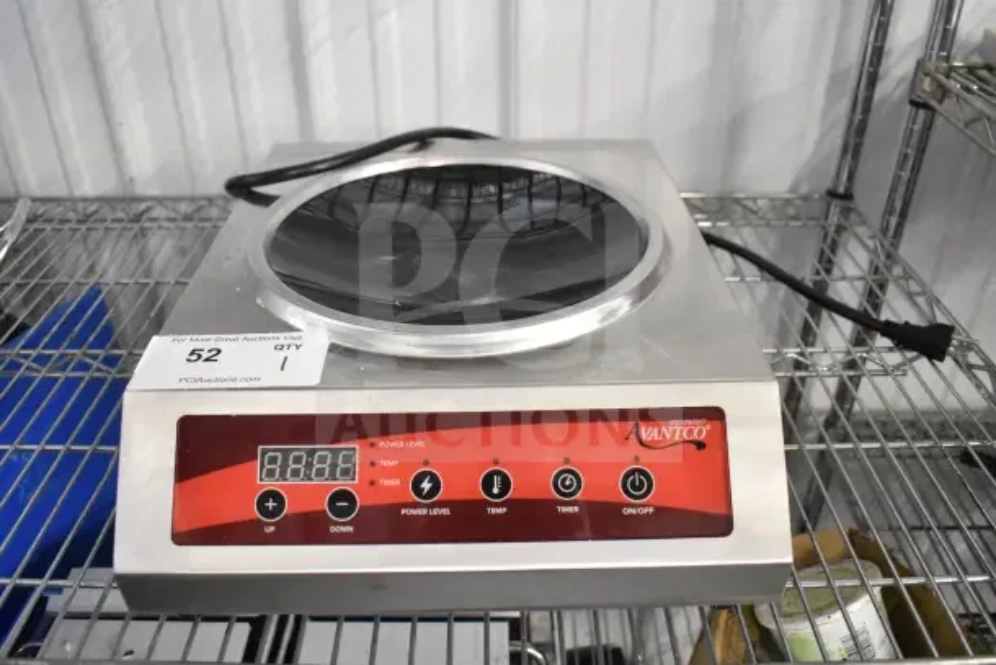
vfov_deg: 43.6
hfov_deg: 61.9
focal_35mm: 30
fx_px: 830
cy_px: 332
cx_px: 498
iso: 6400
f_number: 4.5
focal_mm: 20
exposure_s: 1/80
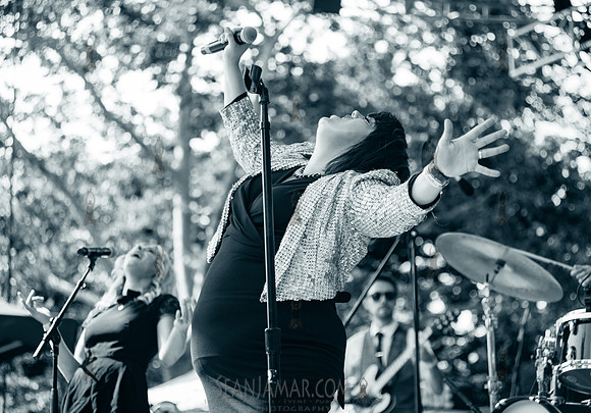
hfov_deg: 24.3
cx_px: 282
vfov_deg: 17.1
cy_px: 206
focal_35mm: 82
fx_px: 1374
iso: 200
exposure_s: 1/640
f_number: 2.8
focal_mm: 80
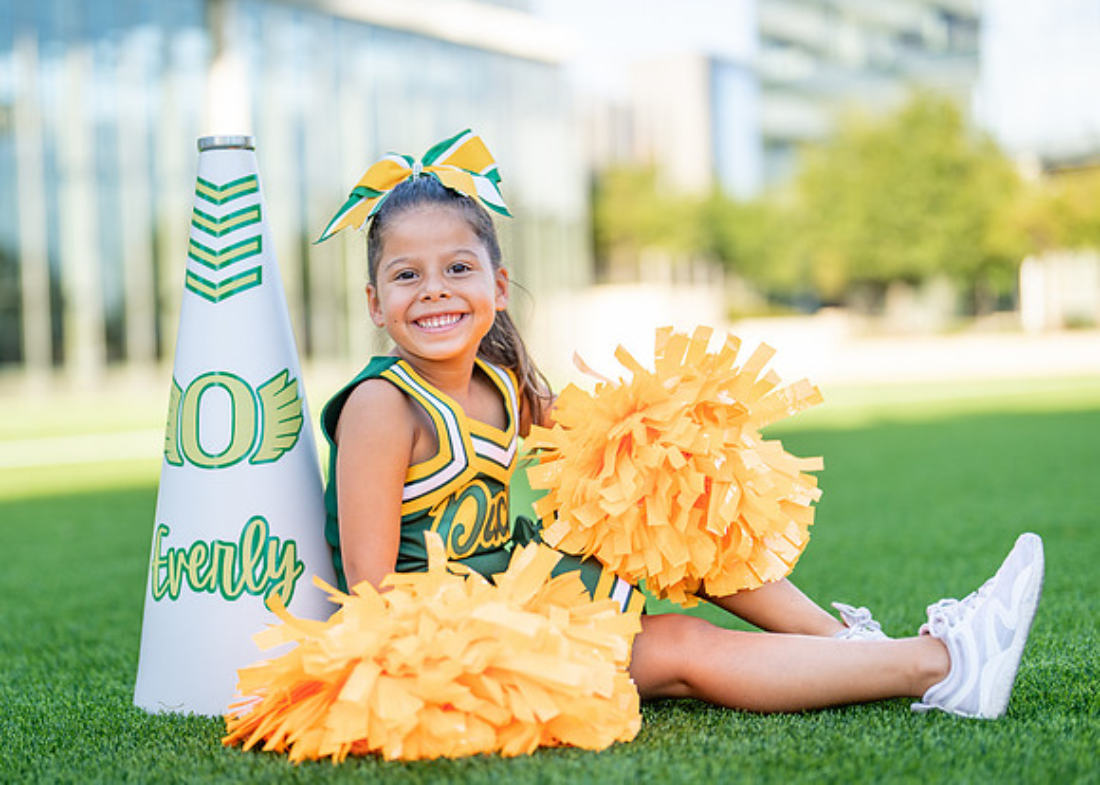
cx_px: 447
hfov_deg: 31.9
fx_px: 1917
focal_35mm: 61
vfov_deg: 23.1
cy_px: 433
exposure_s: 1/1600
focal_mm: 50
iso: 100
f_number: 1.2
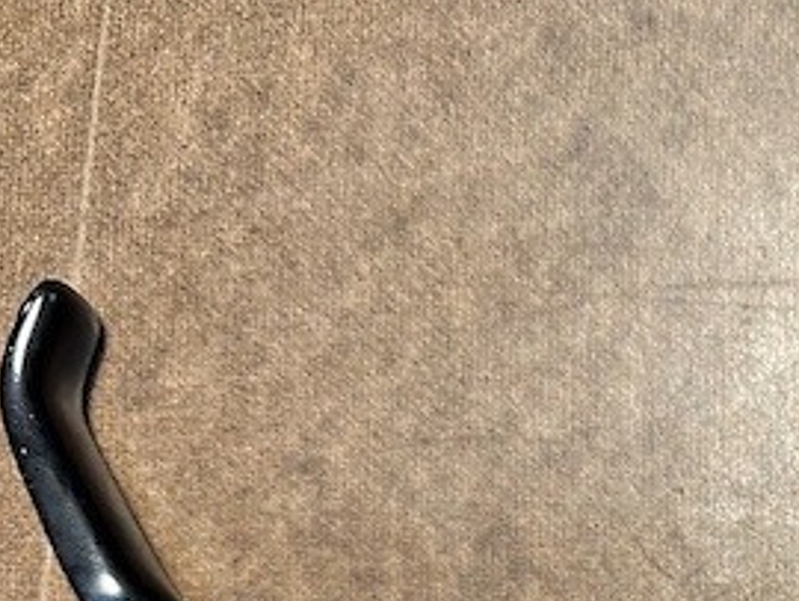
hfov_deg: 24.2
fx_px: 1640
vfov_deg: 19.0
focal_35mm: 71
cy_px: 805
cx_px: 1024
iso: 160
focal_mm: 6.86
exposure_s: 1/120
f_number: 1.78
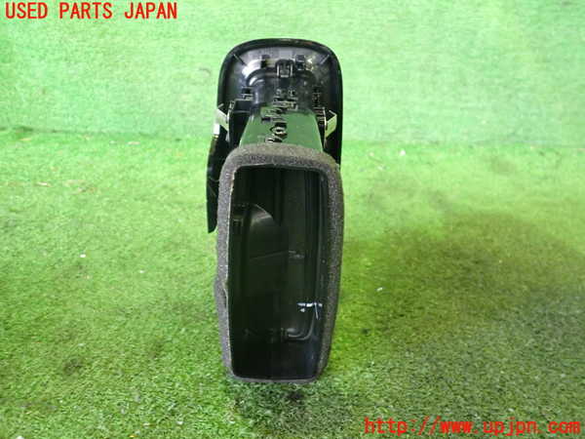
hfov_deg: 60.0
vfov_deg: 46.8
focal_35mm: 30
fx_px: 507
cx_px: 292
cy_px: 220
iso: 640
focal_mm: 5.4
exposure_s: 1/30
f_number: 2.3
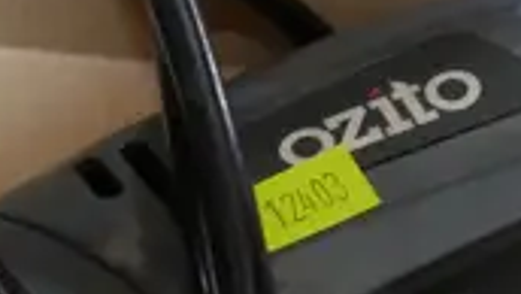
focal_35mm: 220
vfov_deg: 5.4
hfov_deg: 9.8
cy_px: 599
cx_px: 257
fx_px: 3041
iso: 400
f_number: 4
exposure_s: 1/60
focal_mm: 17
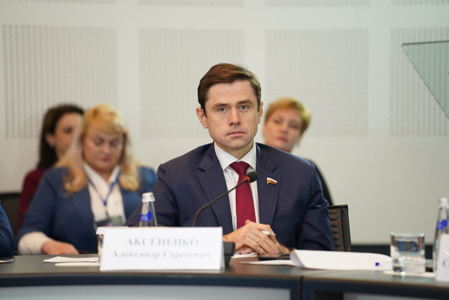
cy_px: 150
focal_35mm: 180
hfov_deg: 11.4
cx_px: 224
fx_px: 2246
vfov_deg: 7.6
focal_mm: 180
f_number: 2.8
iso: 1600
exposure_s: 1/125
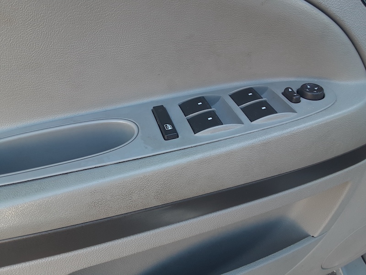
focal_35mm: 27
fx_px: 285
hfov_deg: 65.3
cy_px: 138
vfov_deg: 51.4
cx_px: 183
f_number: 1.9
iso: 40
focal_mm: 2.91
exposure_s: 1/60
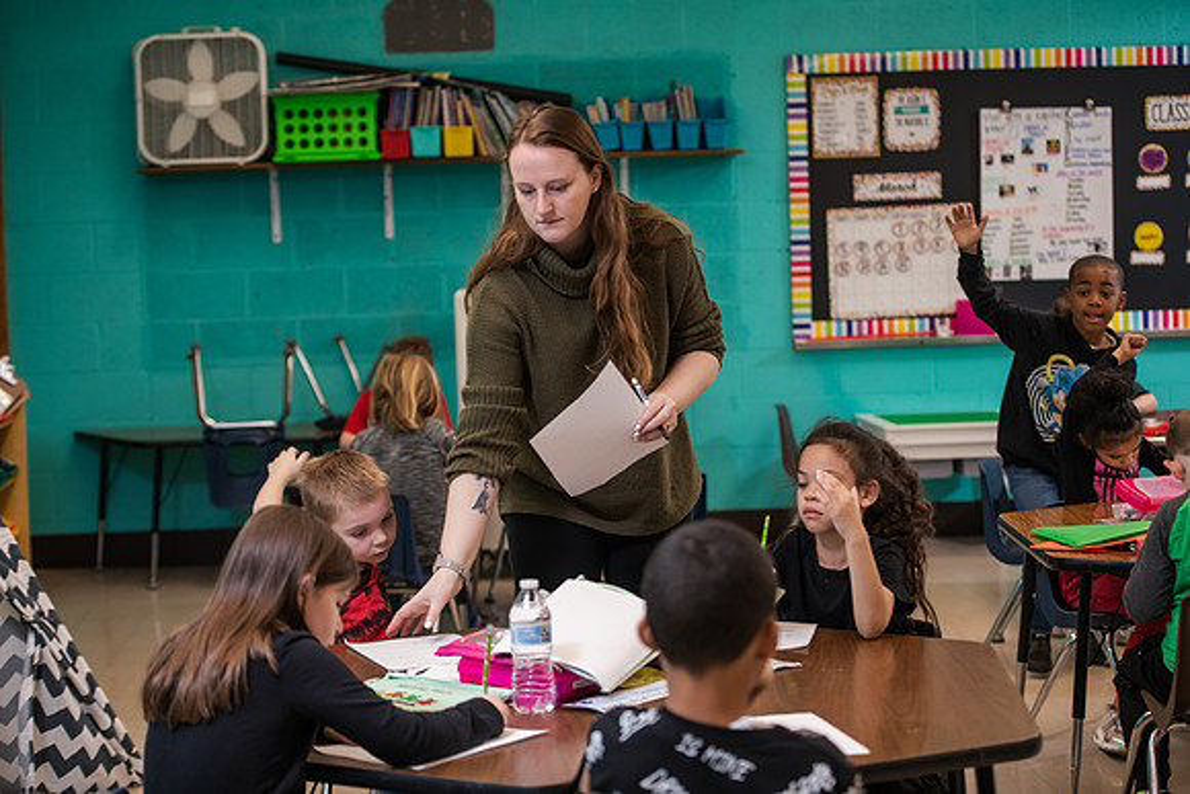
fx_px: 2314
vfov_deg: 19.5
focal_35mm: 70
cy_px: 397
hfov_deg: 28.8
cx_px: 595
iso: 800
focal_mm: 70
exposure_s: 1/160
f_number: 3.2
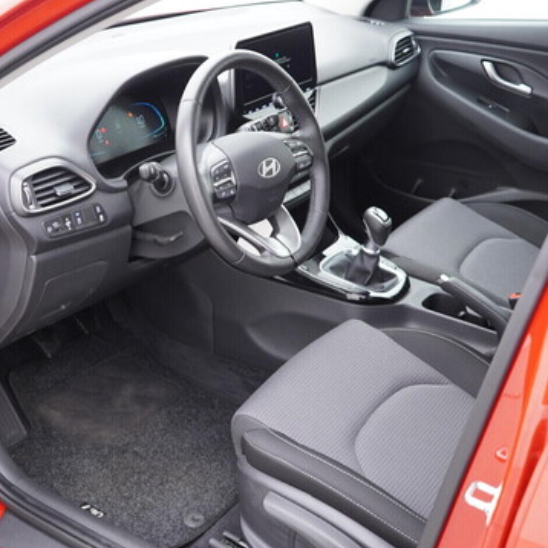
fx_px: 842
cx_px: 210
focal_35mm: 47
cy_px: 279
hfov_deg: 35.9
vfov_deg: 36.1
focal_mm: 24
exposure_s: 1/40
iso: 320
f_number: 2.8
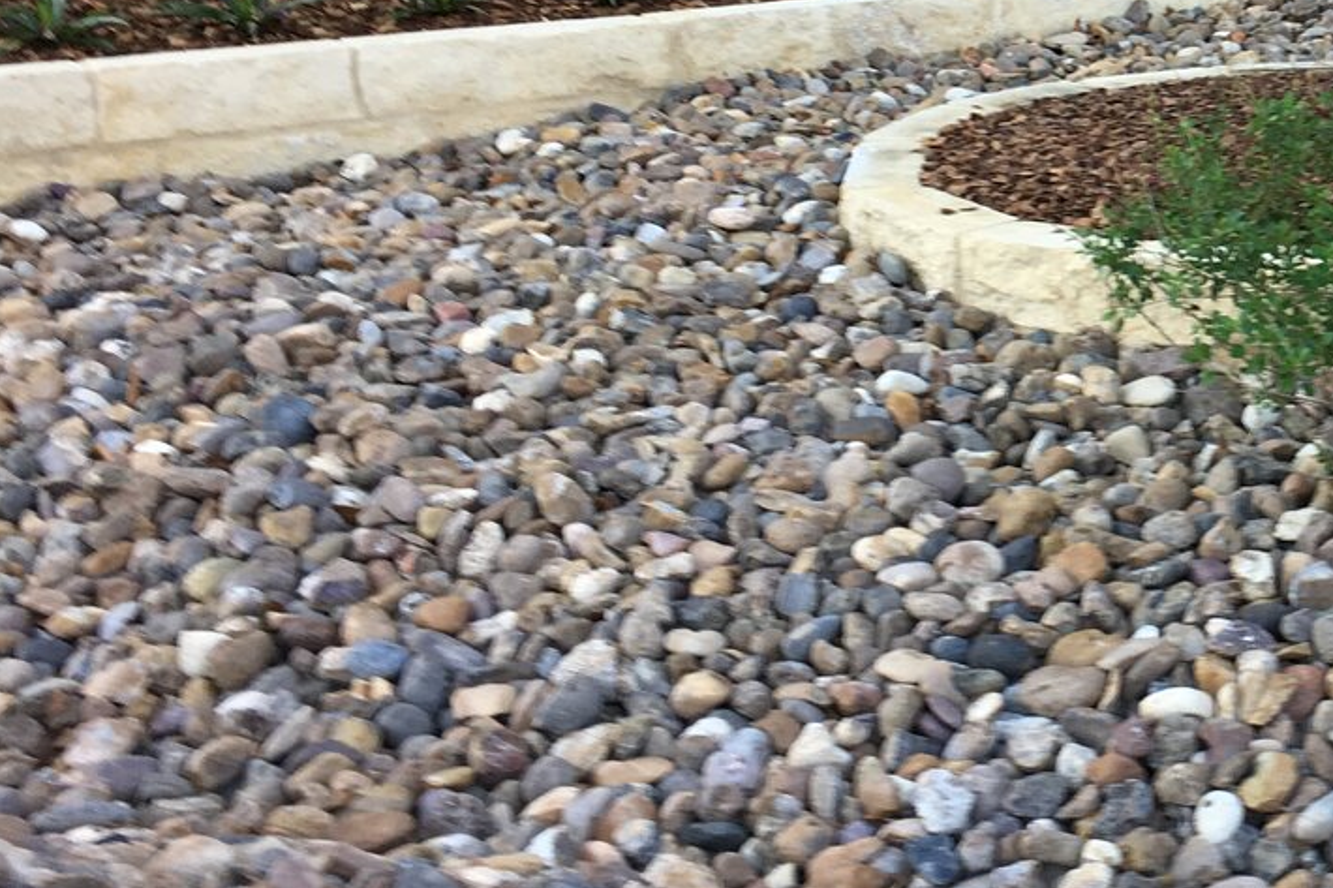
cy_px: 77
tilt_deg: -7.1
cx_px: 1494
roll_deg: -1.7
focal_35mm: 68
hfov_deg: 27.0
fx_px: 2517
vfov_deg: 19.6
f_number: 2.2
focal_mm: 4.15
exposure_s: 1/60
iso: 25
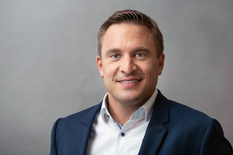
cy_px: 78
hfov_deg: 16.4
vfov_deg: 11.0
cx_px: 116
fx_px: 809
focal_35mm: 125
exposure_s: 1/250
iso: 160
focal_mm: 125
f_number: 4
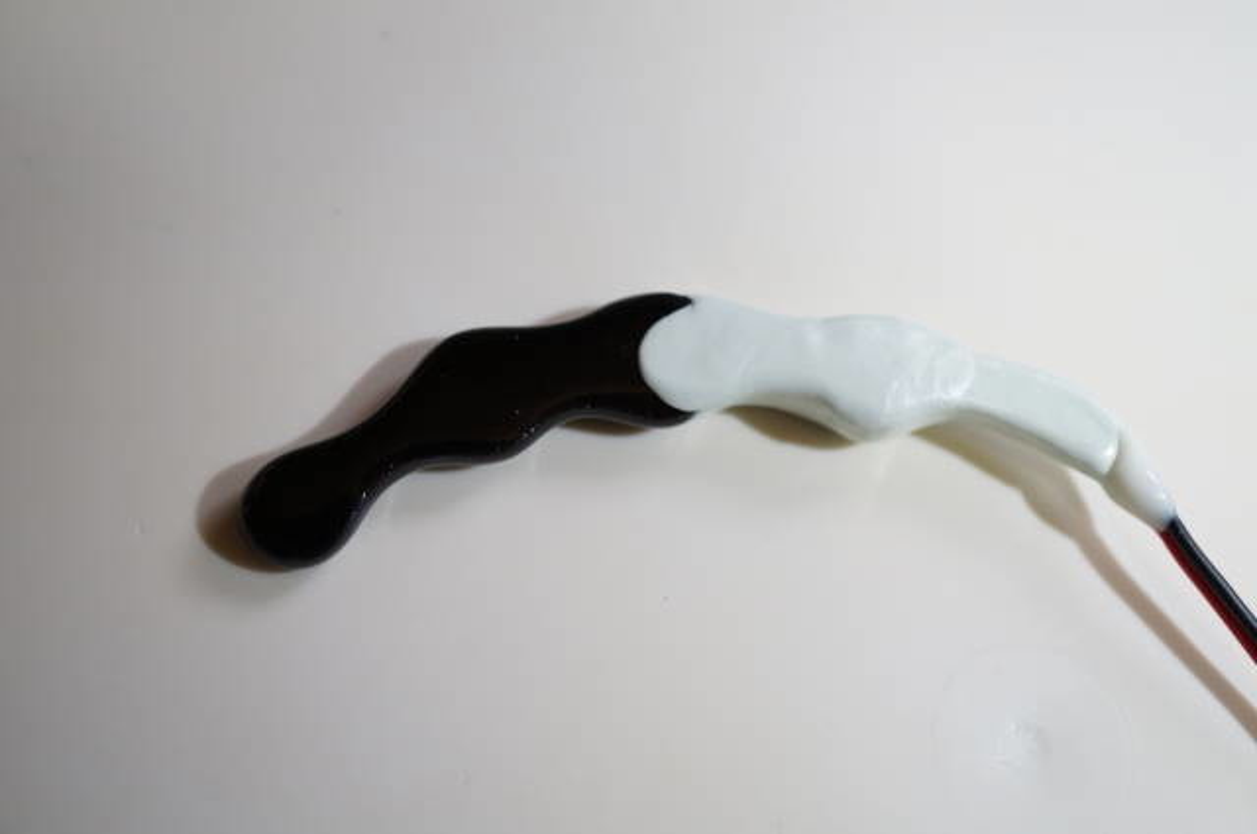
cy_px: 417
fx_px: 1569
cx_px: 628
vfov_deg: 29.8
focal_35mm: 45
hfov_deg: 43.7
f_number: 4
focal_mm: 30
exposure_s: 1/60
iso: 640
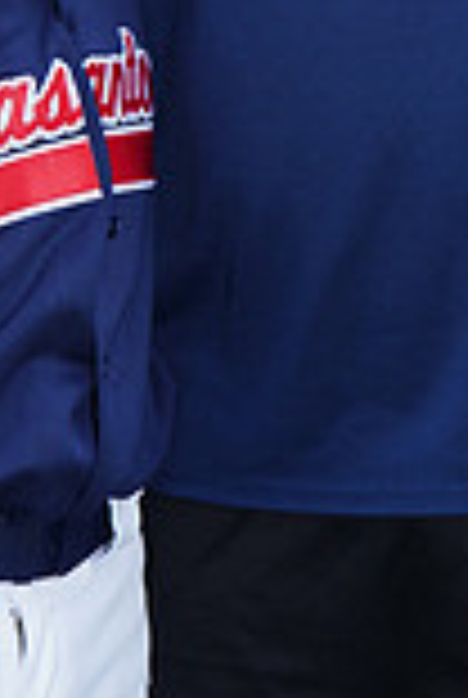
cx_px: 254
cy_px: -257
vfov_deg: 4.8
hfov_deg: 3.2
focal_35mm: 426
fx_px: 8270
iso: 200
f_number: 8
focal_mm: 114
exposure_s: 1/200
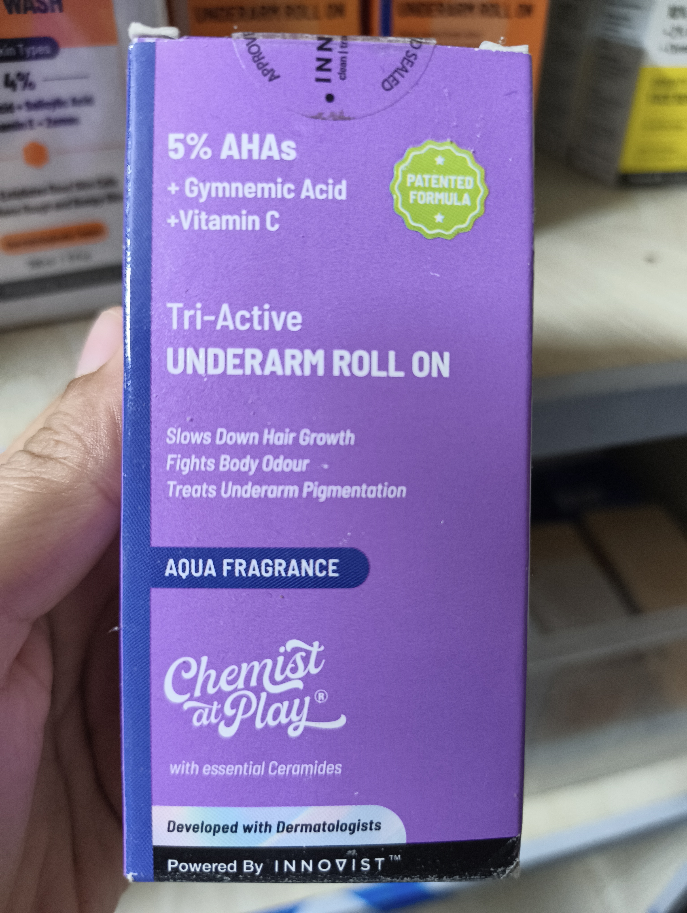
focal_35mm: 24
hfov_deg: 56.9
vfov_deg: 71.5
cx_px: 344
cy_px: 456
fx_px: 633
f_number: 1.87
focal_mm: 5.56
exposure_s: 1/50
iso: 1103
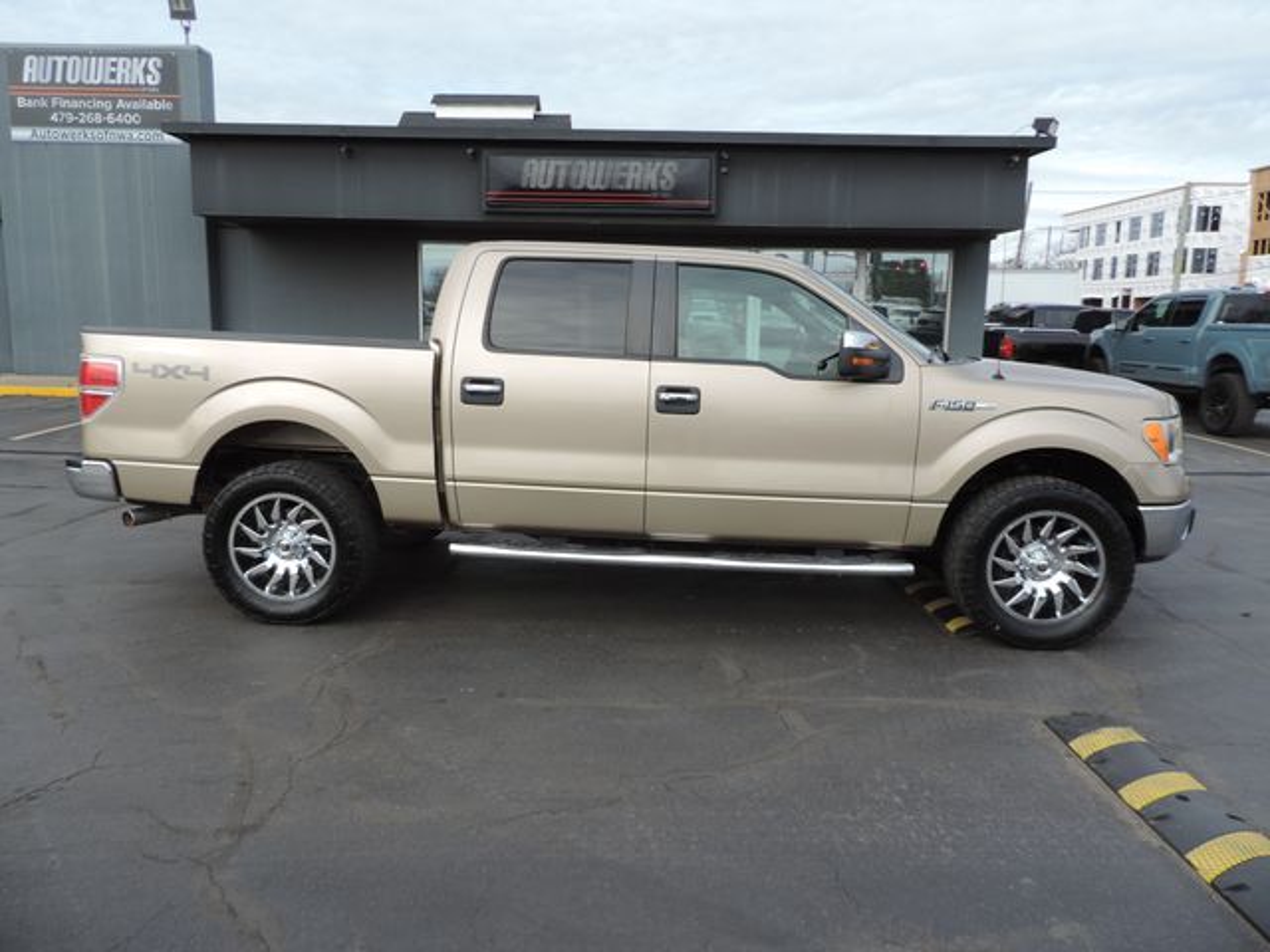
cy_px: 476
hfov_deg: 71.6
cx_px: 635
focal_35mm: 24
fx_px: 881
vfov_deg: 56.8
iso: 80
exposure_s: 1/400
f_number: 3
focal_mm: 4.3
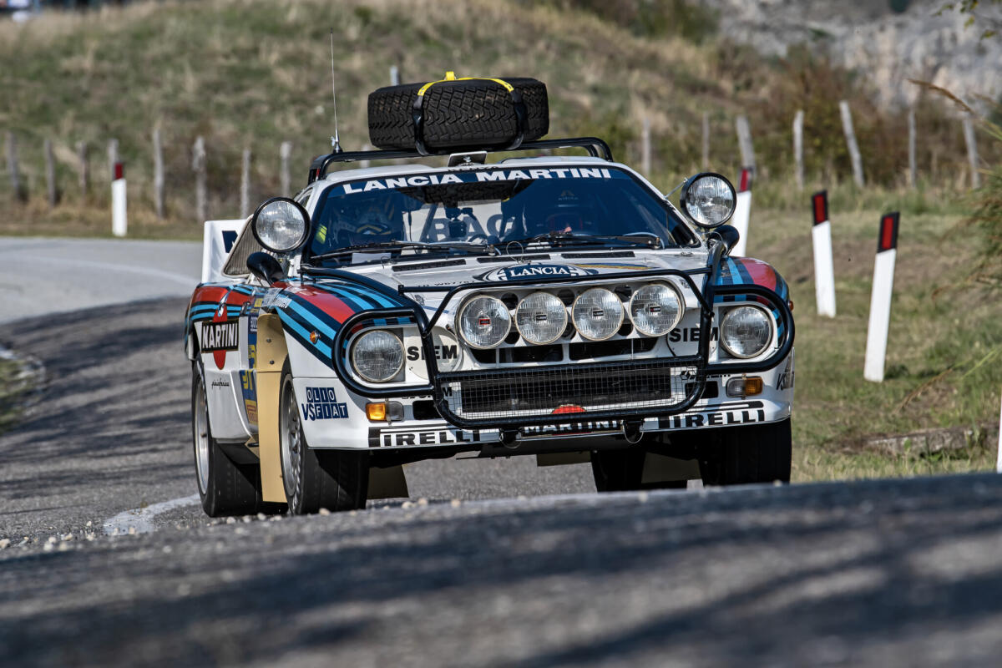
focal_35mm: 285
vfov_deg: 4.8
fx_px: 7932
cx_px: 501
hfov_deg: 7.2
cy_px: 334
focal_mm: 190
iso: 250
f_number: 7.1
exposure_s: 1/2000
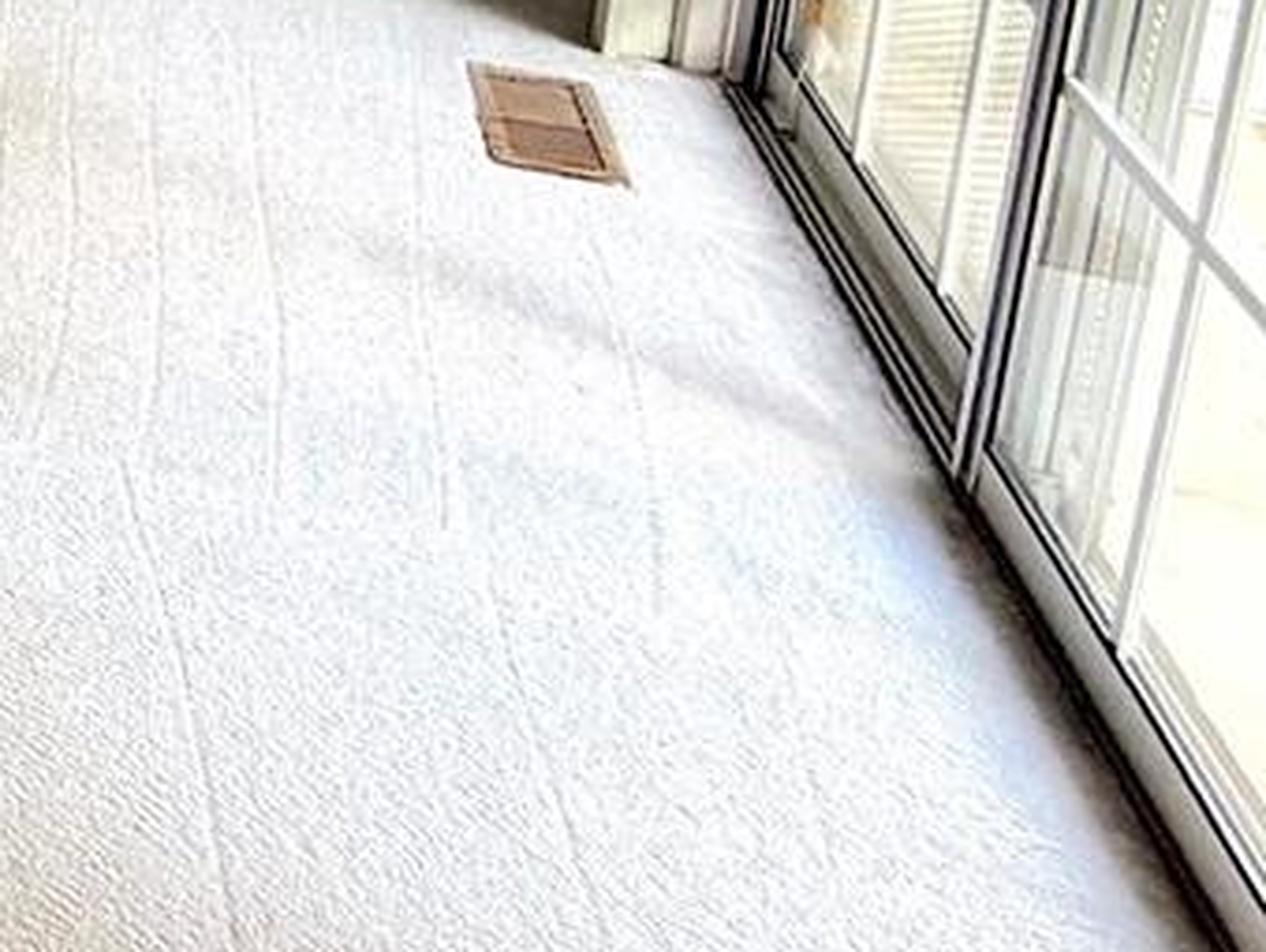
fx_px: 2416
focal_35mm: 66
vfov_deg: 18.4
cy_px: -665
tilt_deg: -10.7
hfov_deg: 20.4
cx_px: -1031
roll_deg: +0.0
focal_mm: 2.22
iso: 200
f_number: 2.2
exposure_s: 1/60
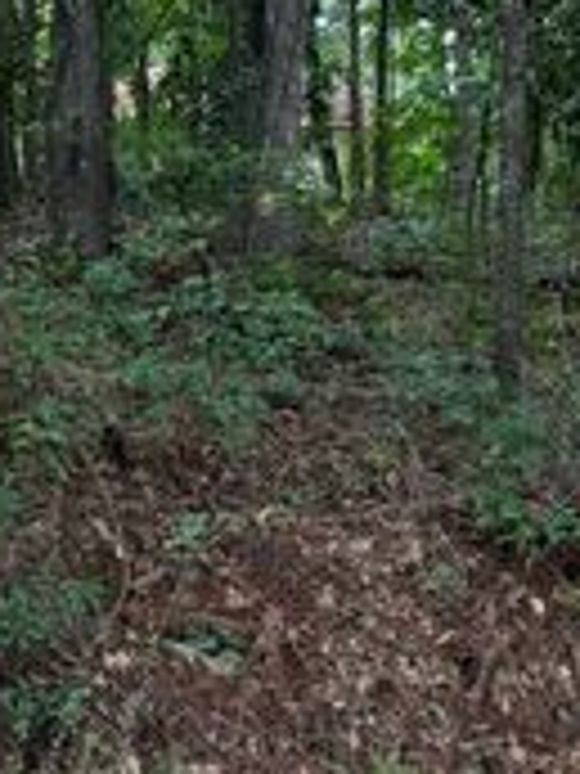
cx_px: -234
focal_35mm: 93
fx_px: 2078
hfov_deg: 15.0
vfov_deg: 21.0
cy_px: 479
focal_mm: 6.76
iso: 100
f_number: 1.78
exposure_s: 1/121
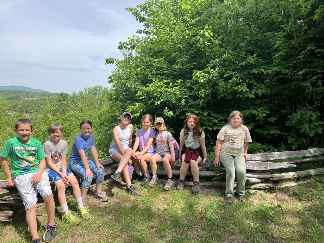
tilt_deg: -3.7
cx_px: 162
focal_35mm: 28
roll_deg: -1.3
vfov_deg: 49.7
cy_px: 122
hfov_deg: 63.4
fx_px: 262
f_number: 1.8
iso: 32
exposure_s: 1/747
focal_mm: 3.99
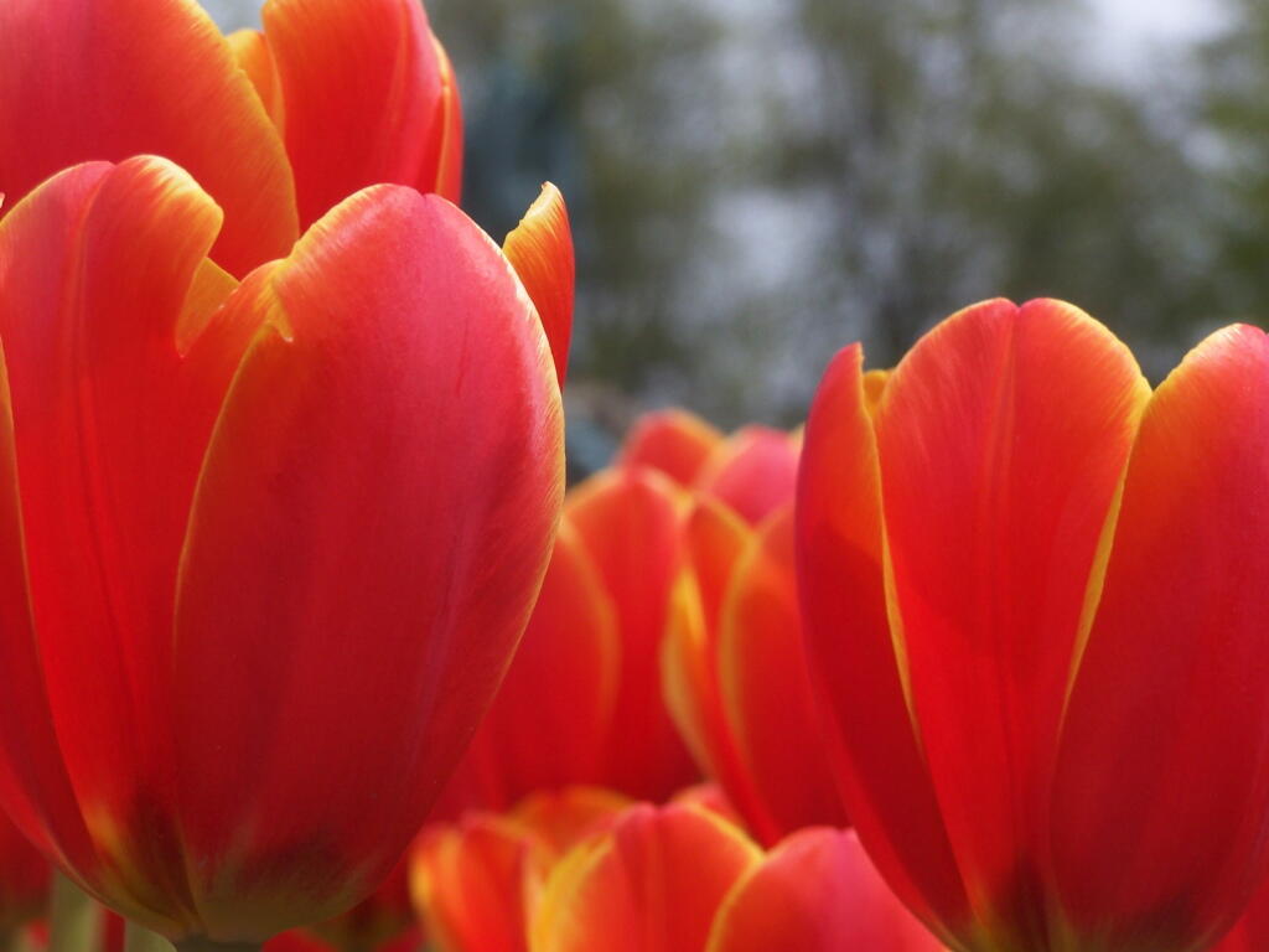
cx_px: 634
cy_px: 476
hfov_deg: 15.4
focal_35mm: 128
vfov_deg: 11.6
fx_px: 4692
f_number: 4.5
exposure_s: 1/640
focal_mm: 21.2
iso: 80
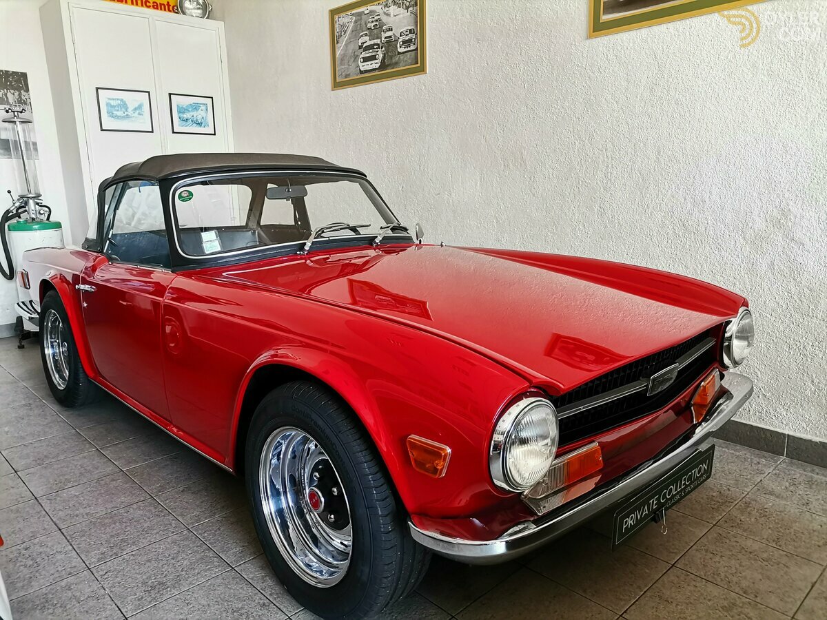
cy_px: 310
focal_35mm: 26
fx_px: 621
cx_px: 414
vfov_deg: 53.1
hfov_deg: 67.3
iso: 200
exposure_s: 1/100
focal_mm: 4.75
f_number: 1.8
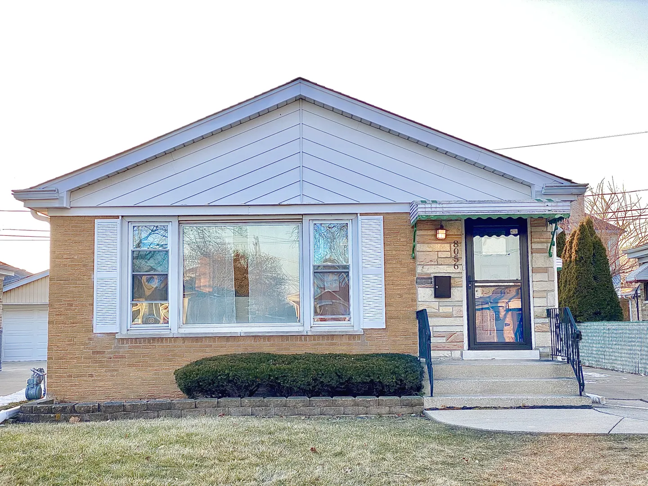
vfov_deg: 28.0
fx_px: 973
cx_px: 324
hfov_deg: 36.8
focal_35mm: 52
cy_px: 243
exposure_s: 1/122
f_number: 2
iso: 32
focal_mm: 6
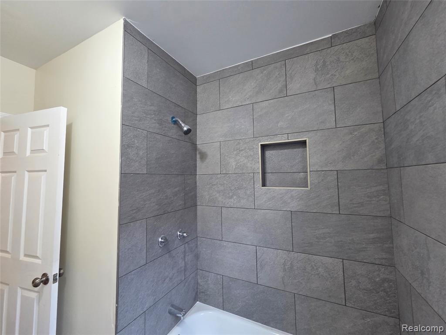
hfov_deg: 106.2
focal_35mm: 13
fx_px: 167
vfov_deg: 89.9
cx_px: 223
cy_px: 168
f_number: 2.2
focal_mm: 2.2
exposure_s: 1/60
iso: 200
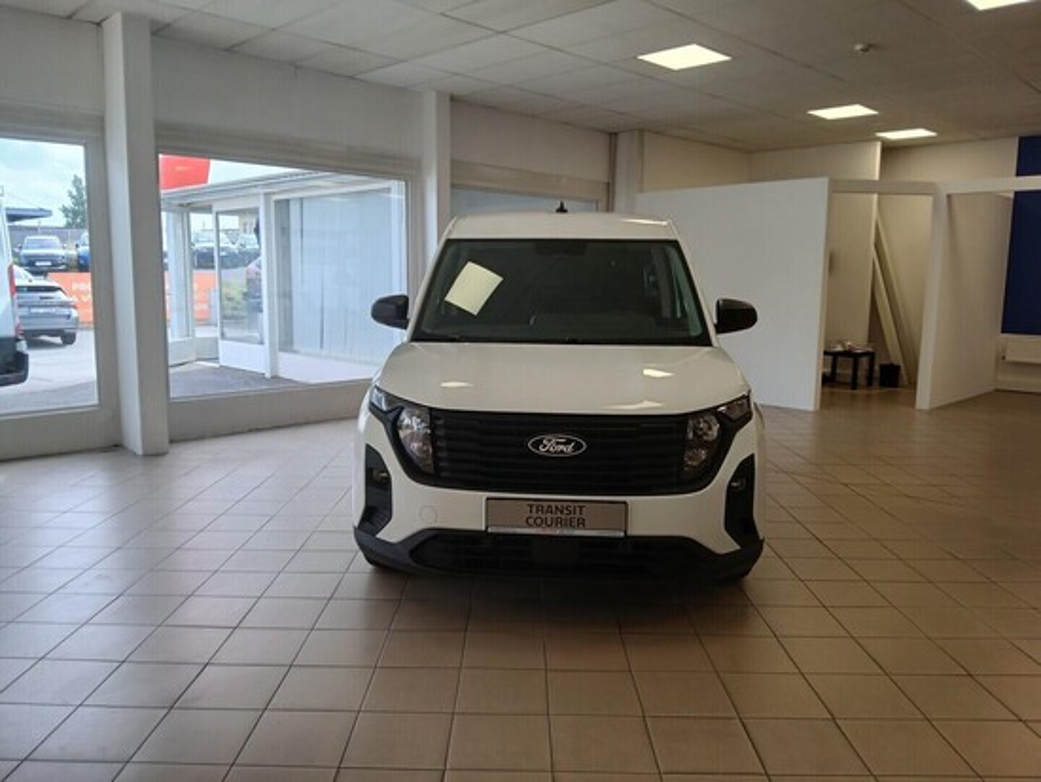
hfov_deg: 67.3
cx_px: 520
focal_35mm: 26
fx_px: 782
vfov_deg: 53.1
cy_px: 391
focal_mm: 3.98
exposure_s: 1/100
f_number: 1.8
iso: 40
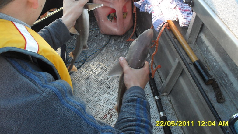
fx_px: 246
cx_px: 117
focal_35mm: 39
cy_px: 50
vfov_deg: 30.3
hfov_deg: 51.6
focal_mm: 6.3
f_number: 3.2
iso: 100
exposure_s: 1/125
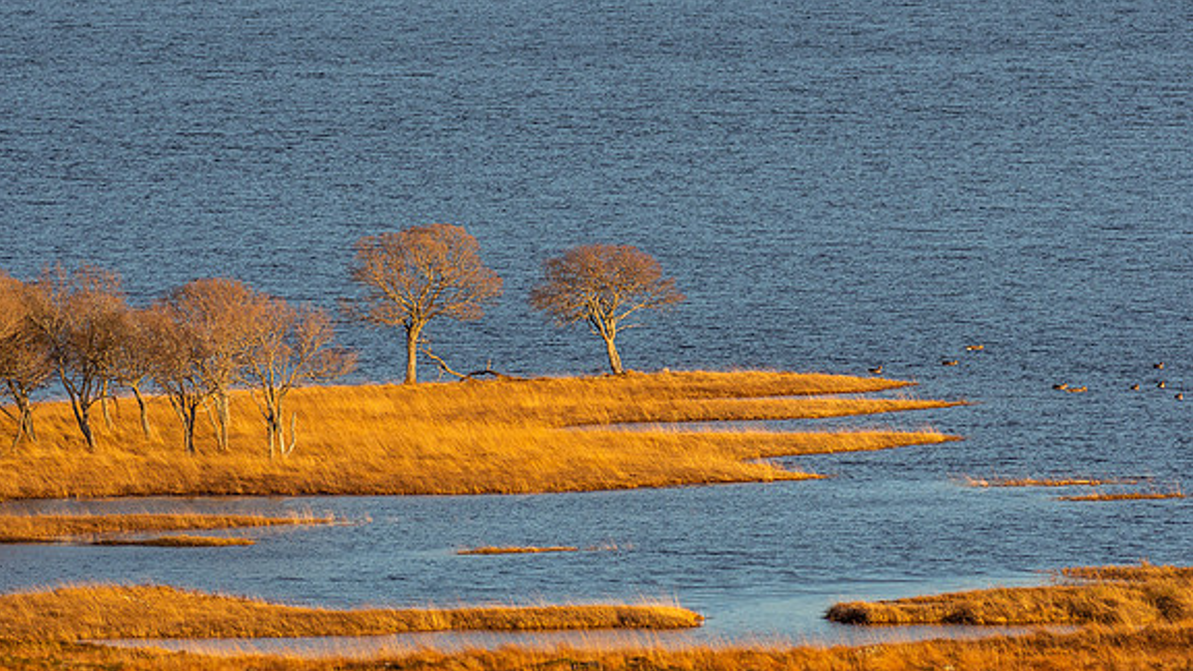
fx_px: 21542
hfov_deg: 3.2
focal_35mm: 681
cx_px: 614
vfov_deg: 1.8
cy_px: 324
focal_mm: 300
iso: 250
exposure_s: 1/800
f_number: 4.5
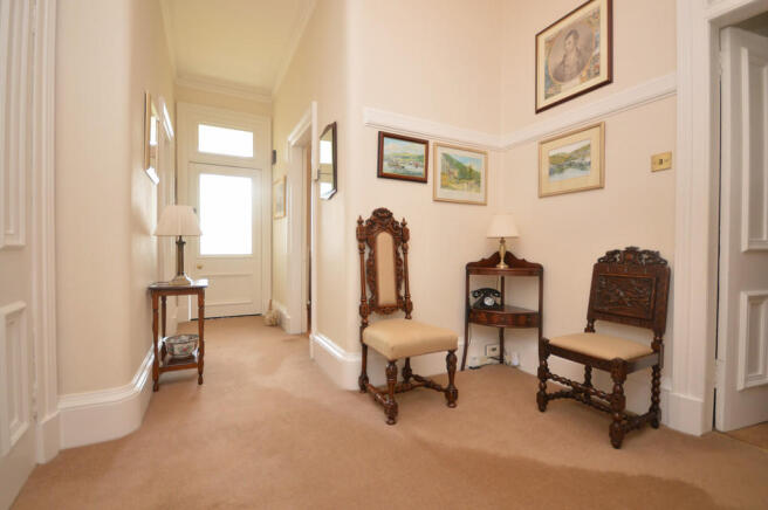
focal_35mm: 15
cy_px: 255
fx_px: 320
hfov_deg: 100.4
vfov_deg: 77.2
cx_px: 384
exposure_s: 1/80
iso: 400
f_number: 4.5
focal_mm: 10
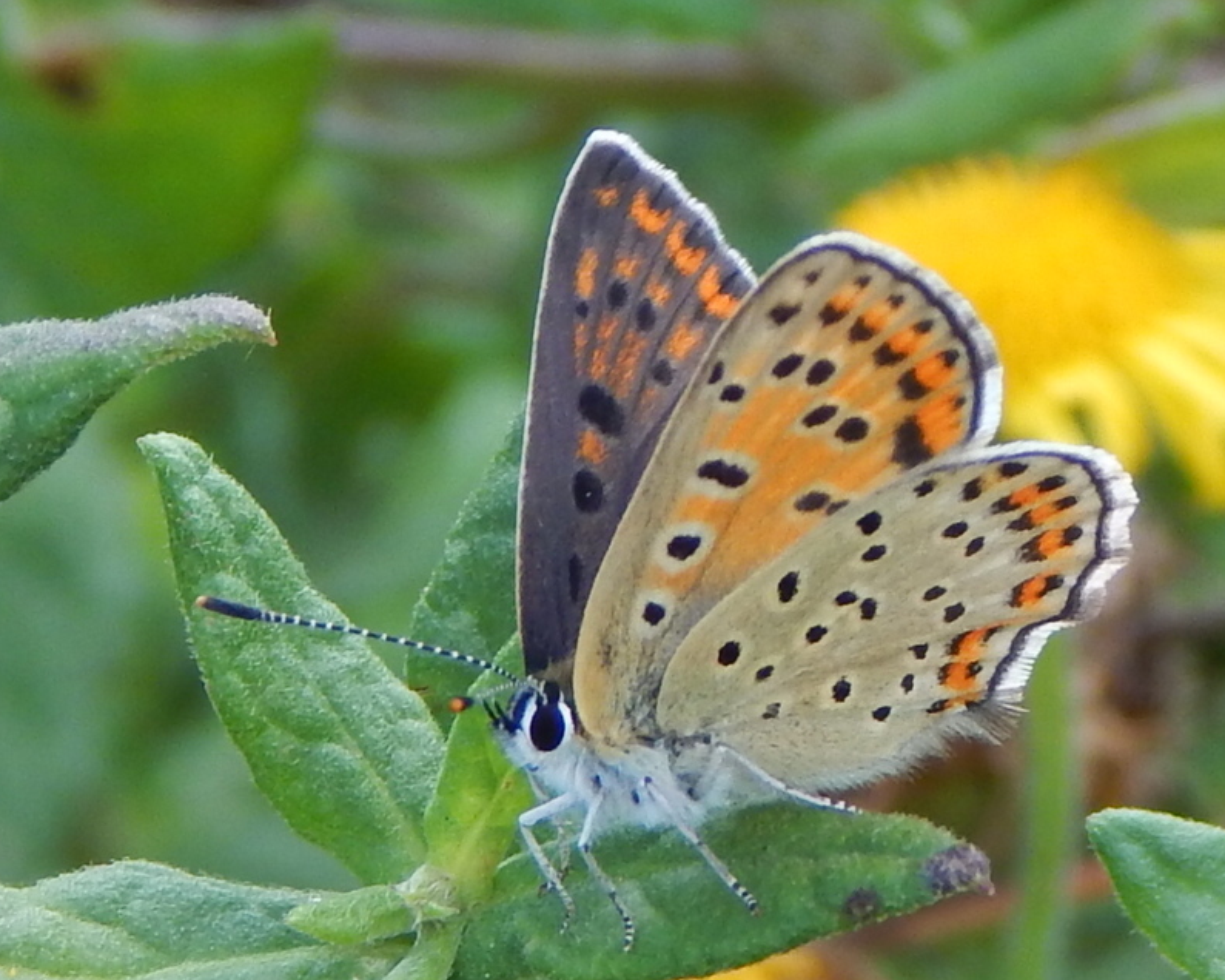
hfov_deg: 17.6
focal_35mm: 109
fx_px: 3952
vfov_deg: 14.1
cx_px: 622
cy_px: 490
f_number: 4.5
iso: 125
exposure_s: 1/200
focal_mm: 18.7
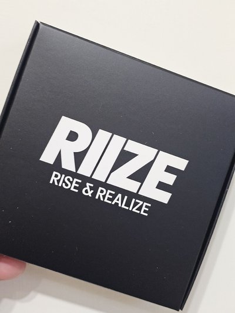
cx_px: 118
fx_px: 208
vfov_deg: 73.9
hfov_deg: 58.9
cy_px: 156
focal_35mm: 23
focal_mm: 6.3
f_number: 1.7
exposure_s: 1/40
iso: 200
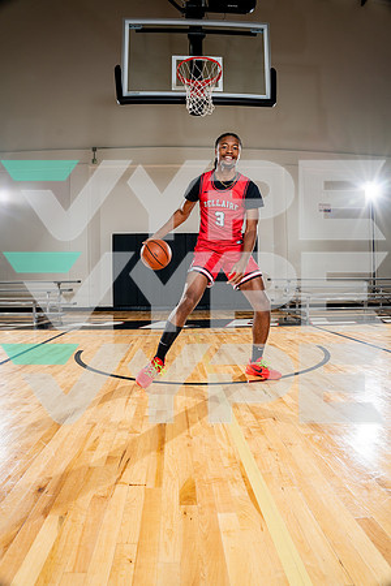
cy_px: 293
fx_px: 342
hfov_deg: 59.5
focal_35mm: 21
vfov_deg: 81.2
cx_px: 196
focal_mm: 21
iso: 250
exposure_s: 1/250
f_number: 7.1
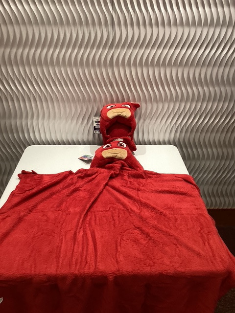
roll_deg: -1.3
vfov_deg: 58.4
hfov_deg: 45.4
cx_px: 118
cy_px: 156
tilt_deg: -30.7
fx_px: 281
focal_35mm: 31
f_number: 2.4
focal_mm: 3.3
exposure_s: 1/60
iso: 200
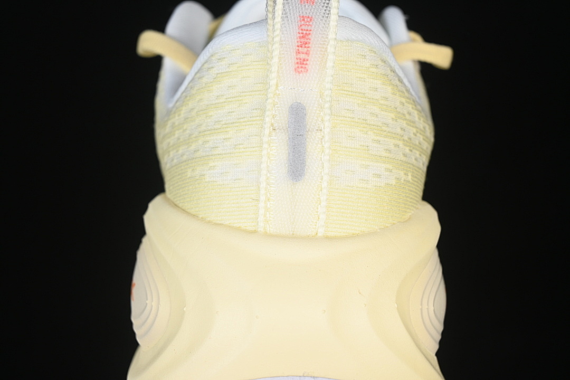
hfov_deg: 27.0
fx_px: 1187
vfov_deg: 18.2
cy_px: 190
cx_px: 285
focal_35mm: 75
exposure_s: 1/80
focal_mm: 50
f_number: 7.1
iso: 160
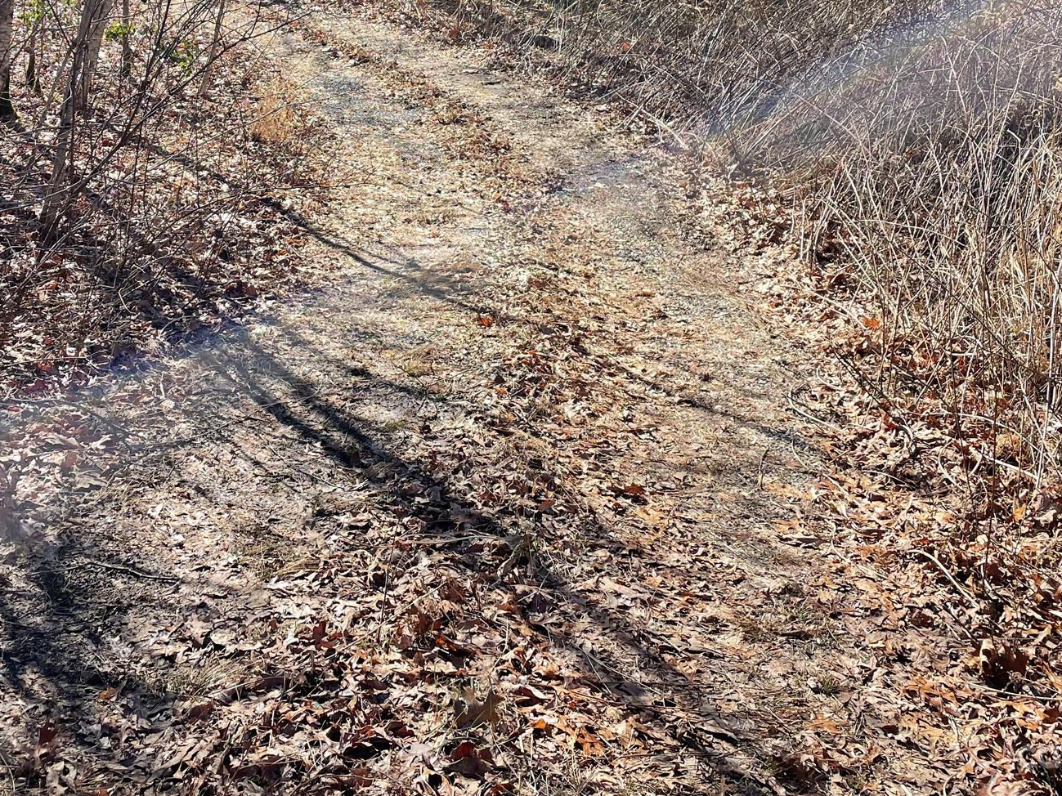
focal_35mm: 41
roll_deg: +2.4
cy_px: 169
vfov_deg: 34.2
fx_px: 1258
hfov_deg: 45.5
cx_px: 422
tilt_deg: -11.9
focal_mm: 4.2
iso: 32
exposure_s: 1/1195
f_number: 1.6
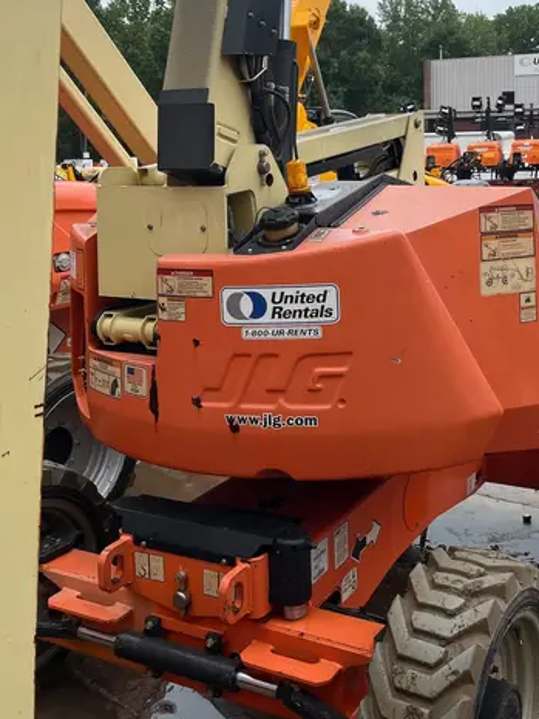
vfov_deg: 44.0
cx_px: 388
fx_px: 851
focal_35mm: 41
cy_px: 165
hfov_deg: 34.6
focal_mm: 5.1
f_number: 1.6
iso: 50
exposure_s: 1/1056
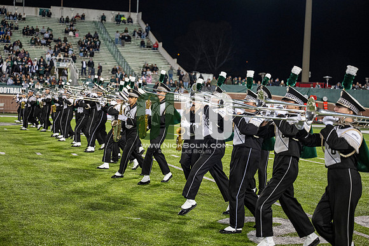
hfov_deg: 28.8
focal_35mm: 70
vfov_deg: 19.5
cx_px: 184
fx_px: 718
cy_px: 123
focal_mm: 70
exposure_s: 1/500
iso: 1250
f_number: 3.2
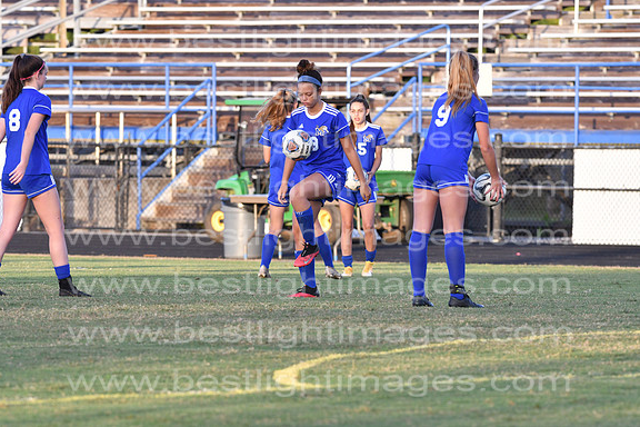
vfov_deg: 3.0
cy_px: 213
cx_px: 319
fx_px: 8053
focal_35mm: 453
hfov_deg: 4.6
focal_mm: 300
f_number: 5.6
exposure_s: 1/640
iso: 800
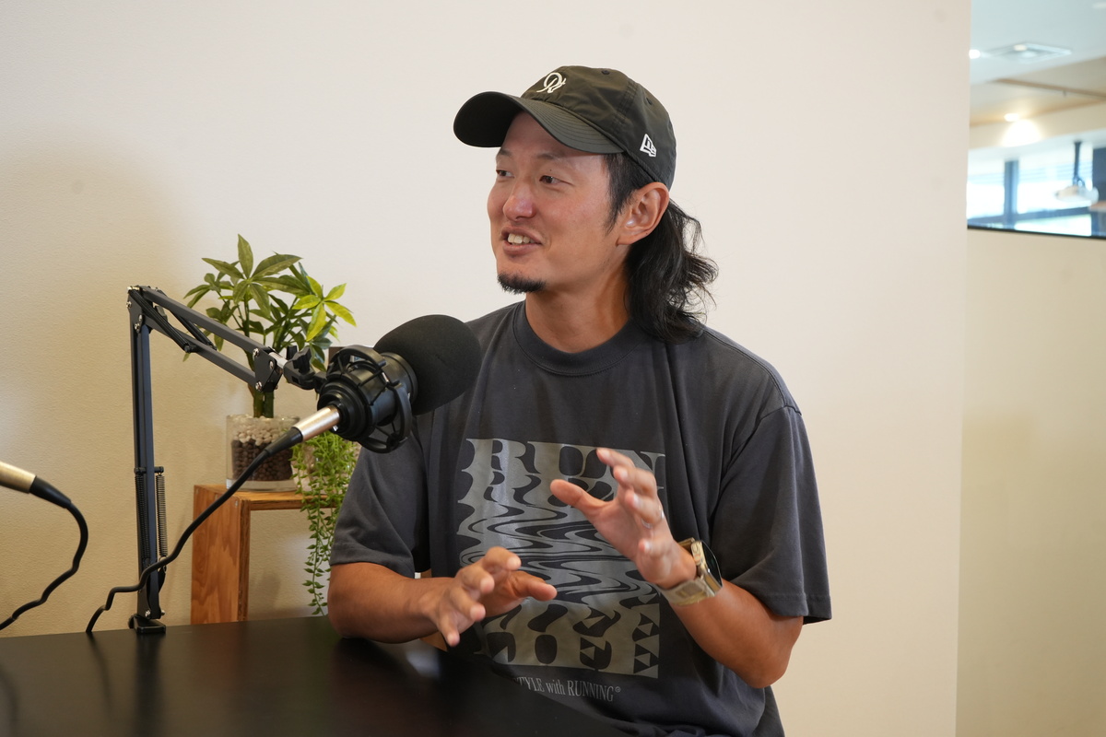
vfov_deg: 29.2
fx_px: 1413
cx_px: 553
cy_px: 368
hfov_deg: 42.7
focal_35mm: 46
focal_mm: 46
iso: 1600
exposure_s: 1/100
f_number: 6.3
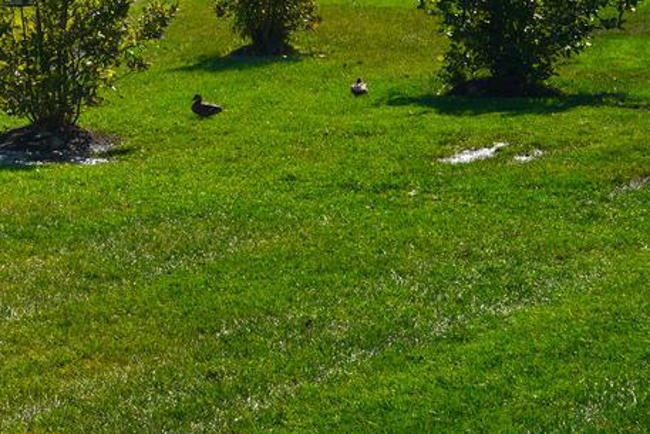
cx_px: -637
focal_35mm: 157
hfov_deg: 11.8
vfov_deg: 8.6
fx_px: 2835
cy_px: -191
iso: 100
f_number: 10
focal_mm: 35
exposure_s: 1/160
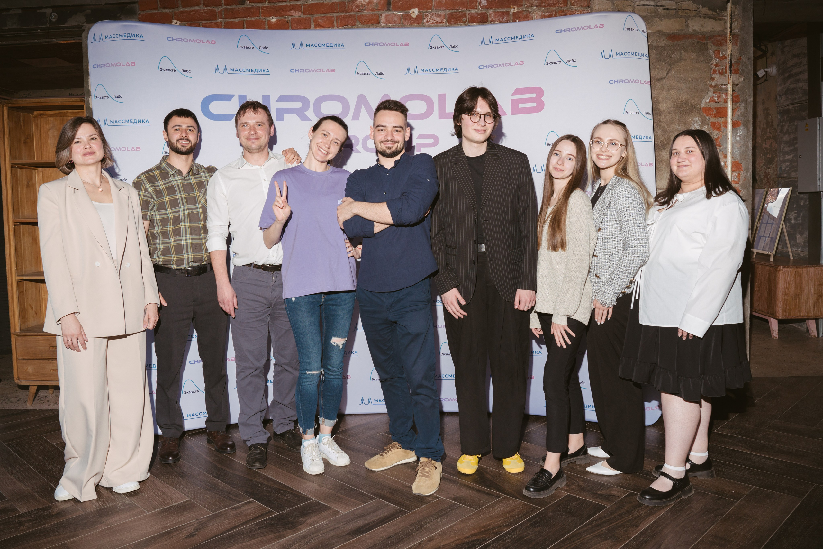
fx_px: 668
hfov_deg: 63.2
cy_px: 262
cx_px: 394
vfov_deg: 44.6
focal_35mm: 29
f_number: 6.3
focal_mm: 28
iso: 250
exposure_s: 1/160
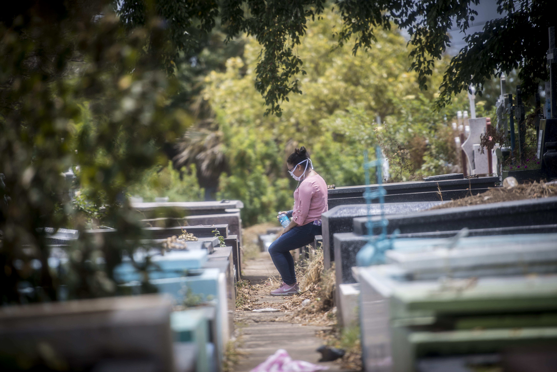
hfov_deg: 10.3
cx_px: 278
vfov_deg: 6.9
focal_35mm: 200
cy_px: 186
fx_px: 3095
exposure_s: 1/640
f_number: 2.8
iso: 400
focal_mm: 200
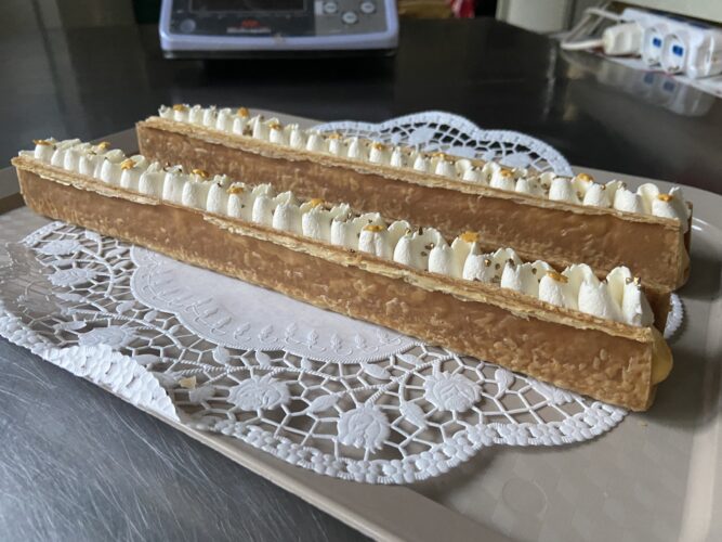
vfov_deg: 53.0
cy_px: 271
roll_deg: -2.1
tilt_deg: -31.5
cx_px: 361
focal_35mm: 26
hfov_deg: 67.3
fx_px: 542
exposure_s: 1/58
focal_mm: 4.25
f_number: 1.8
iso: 500
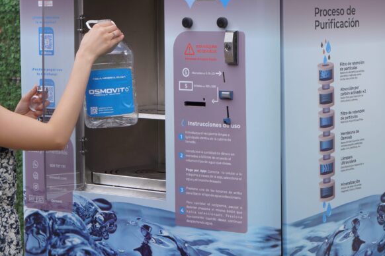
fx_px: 1412
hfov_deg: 15.5
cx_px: 212
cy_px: 61
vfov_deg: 10.4
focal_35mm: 132
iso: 100
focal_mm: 50
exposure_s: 1/160
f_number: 5.6
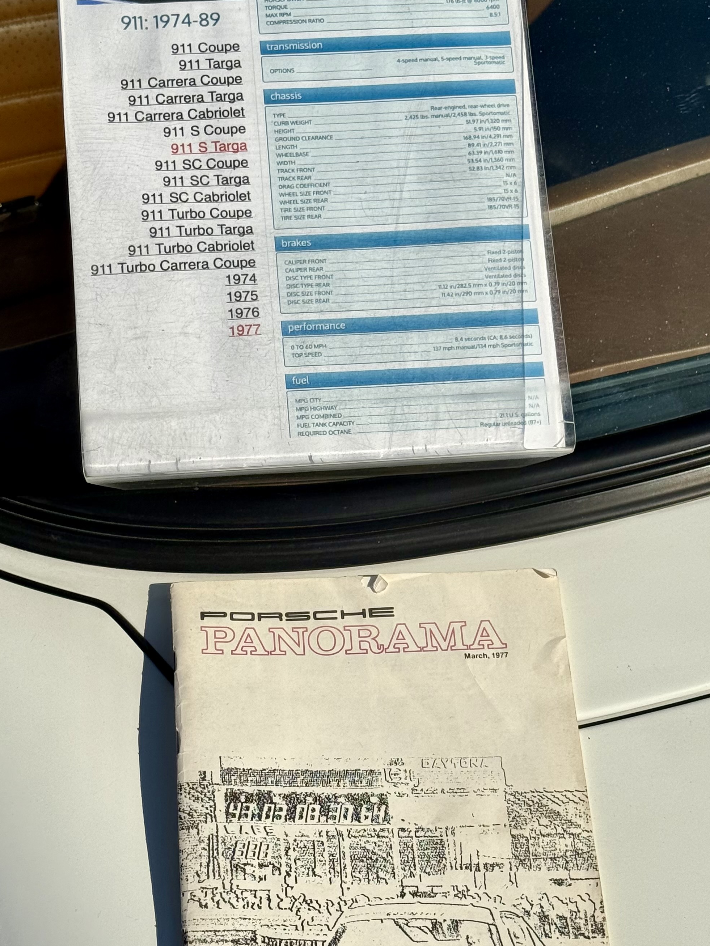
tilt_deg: -44.5
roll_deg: -8.7
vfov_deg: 26.3
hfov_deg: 19.9
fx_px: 2023
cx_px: 344
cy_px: 501
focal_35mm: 74
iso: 64
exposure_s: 1/7143
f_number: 1.78
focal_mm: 6.76
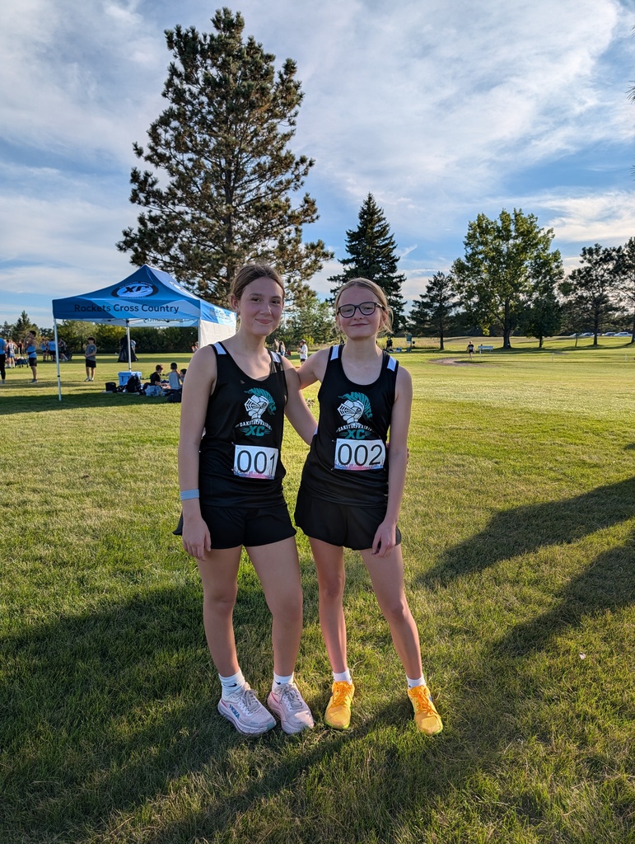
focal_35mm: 24
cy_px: 422
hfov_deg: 56.9
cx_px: 318
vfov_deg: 71.5
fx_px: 586
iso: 19
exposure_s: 1/1143
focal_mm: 6.9
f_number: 1.68
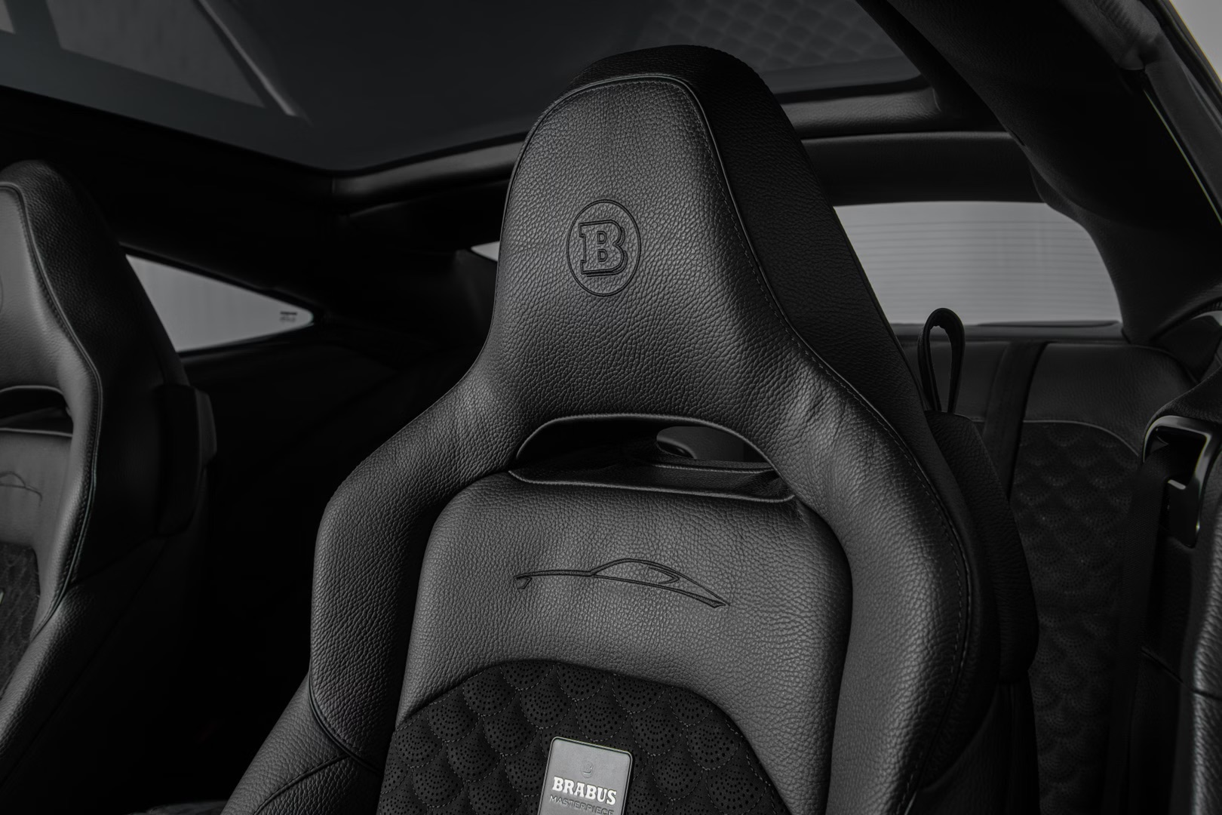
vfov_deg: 37.9
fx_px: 1188
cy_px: 408
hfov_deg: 54.4
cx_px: 611
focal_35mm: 35
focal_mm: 35
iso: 500
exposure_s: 1/125
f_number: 10
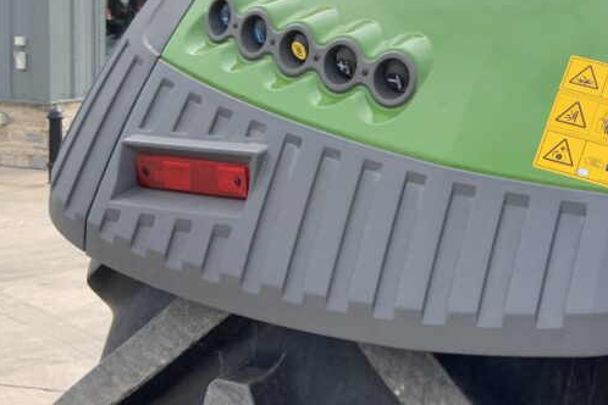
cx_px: 541
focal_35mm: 62
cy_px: 112
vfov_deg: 21.8
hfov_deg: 31.0
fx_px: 1047
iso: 16
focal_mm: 3
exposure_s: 1/491
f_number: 1.8
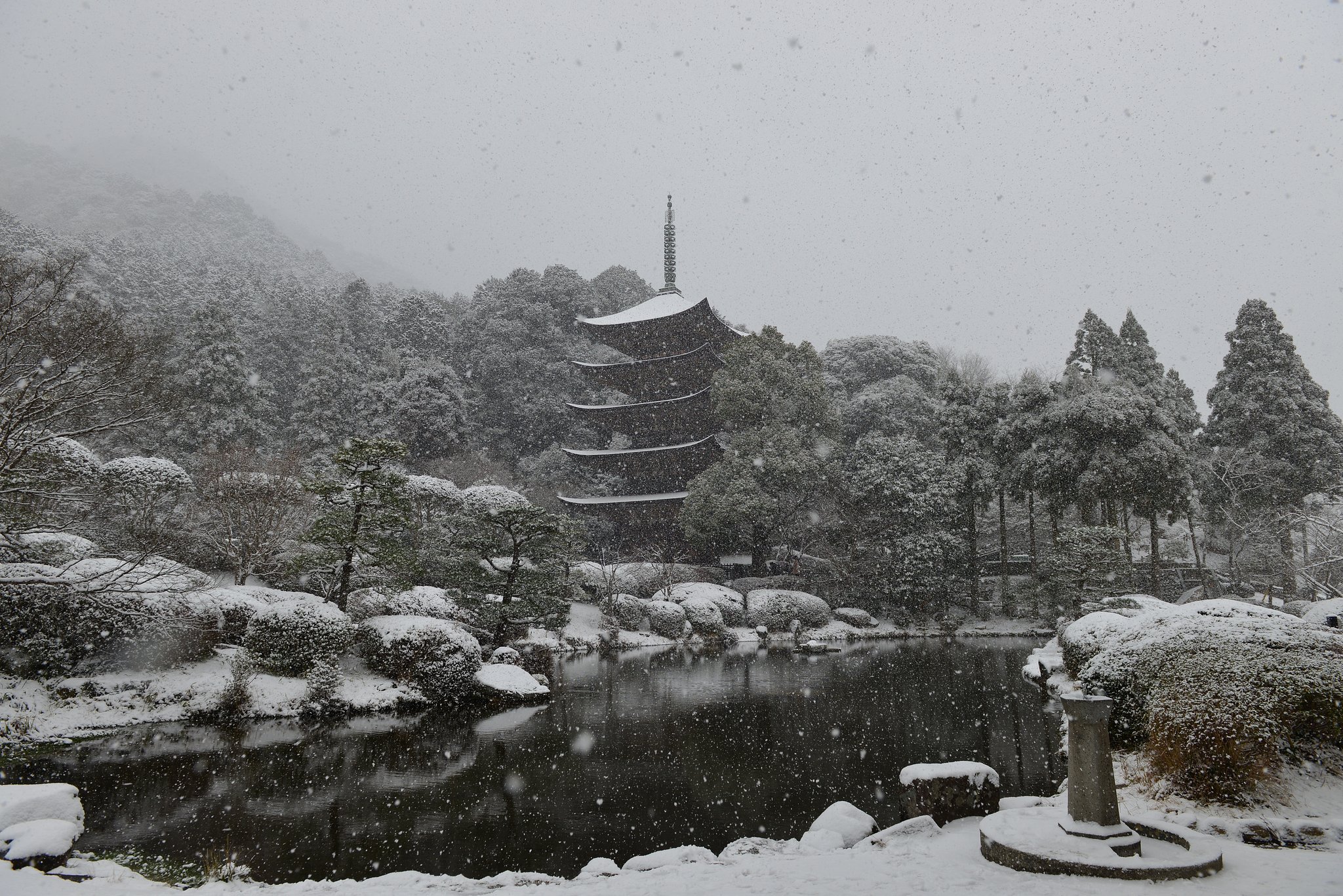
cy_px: 448
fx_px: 896
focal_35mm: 24
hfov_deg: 73.7
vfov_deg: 53.2
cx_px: 672
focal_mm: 24
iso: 200
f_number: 7.1
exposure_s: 1/400
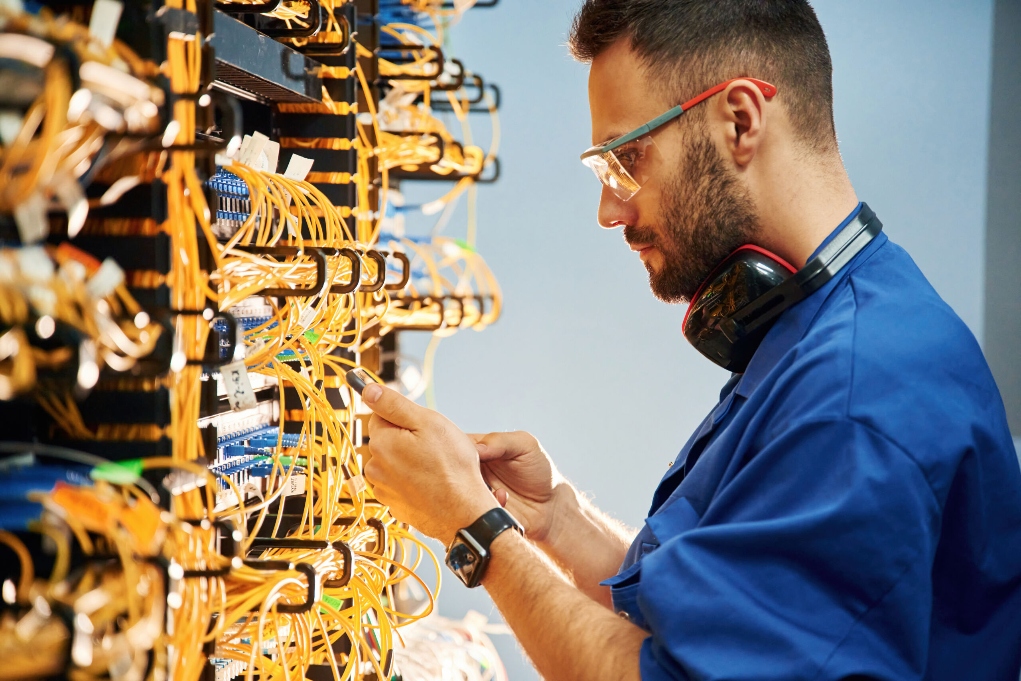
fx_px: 1985
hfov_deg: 28.8
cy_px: 340
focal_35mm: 70
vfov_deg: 19.5
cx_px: 510
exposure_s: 1/200
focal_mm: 70
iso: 2500
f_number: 2.8
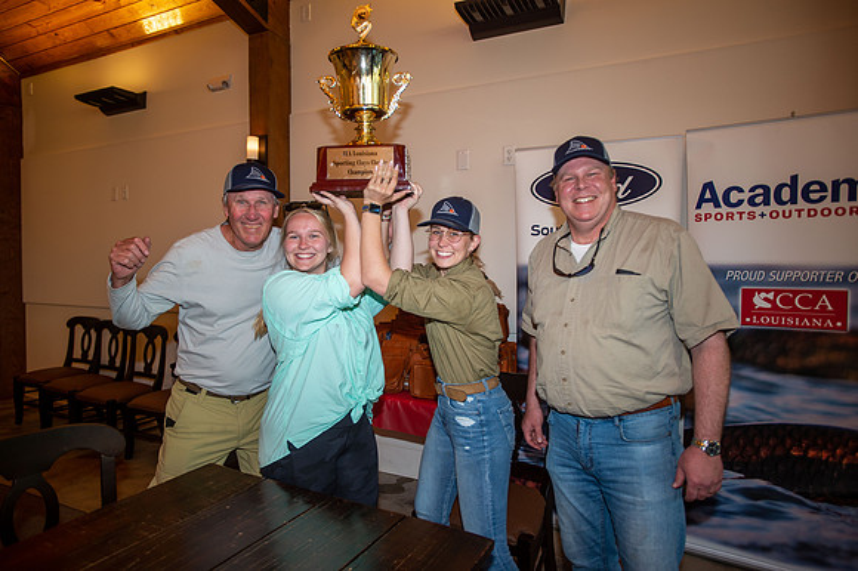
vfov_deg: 57.2
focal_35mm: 22
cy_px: 286
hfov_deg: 78.6
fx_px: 524
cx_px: 429
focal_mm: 22
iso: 160
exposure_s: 1/100
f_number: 2.8
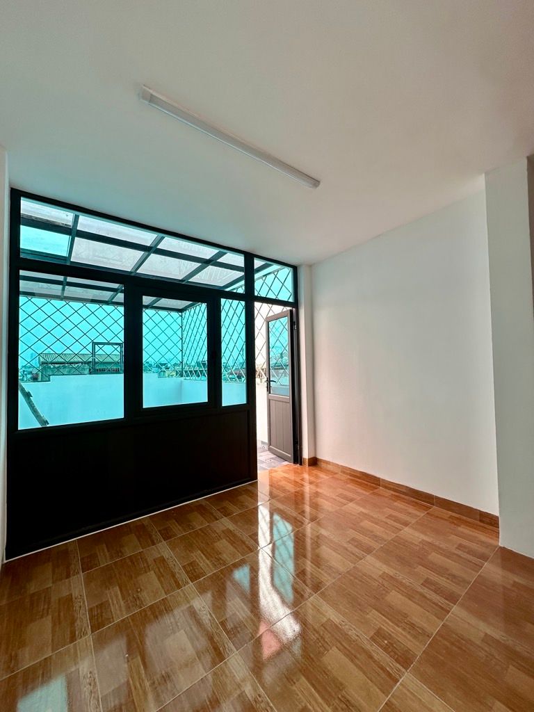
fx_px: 288
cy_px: 356
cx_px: 267
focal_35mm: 14
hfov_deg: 85.7
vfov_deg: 102.1
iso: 40
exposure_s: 1/311
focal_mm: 2.22
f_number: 2.2
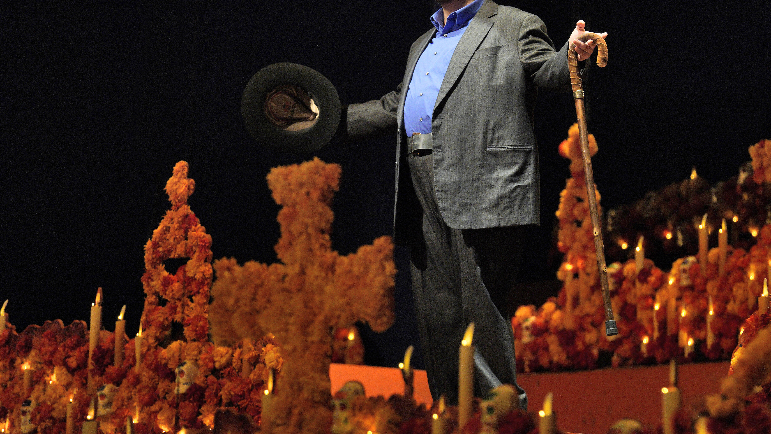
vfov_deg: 5.4
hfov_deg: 9.7
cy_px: 188
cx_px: 435
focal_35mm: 223
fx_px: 4559
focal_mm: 176
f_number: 4.5
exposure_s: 1/100
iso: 4000
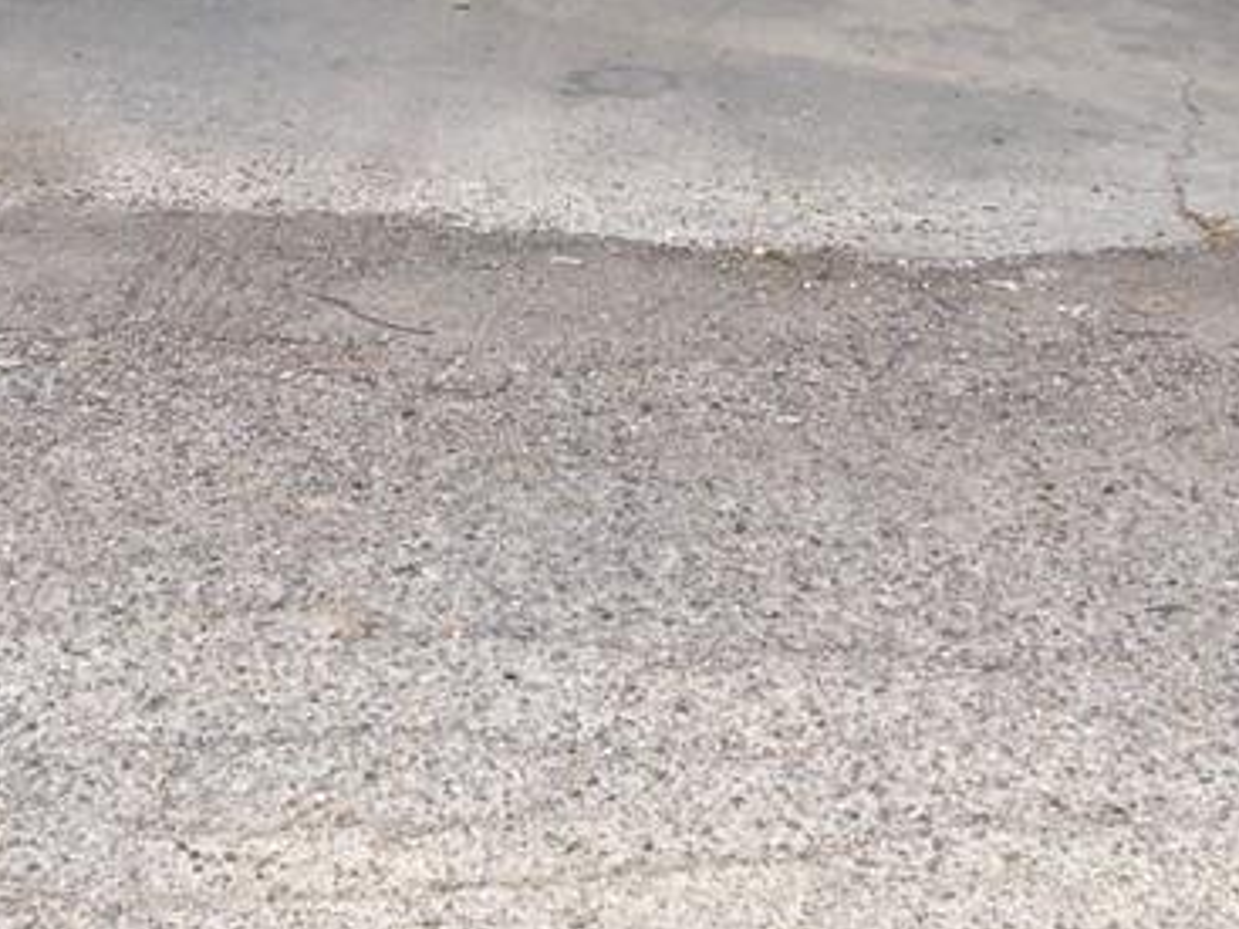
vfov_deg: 17.3
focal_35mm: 81
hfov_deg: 24.1
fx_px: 2898
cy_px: -226
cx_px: 496
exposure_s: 1/1026
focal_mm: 4.15
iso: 25
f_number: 2.2
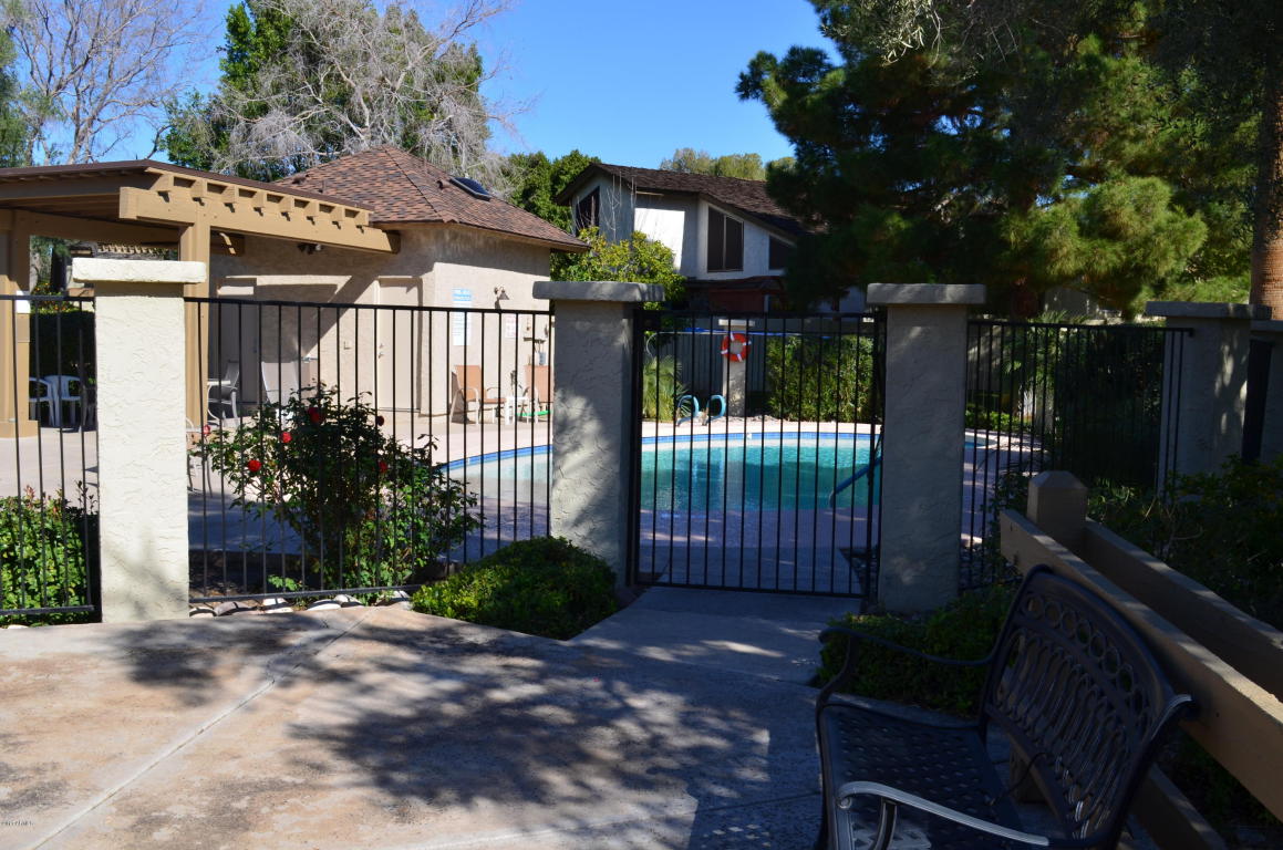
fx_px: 1281
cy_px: 425
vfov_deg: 36.7
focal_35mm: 36
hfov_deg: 53.2
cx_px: 642
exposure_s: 1/125
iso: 125
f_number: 11
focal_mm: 24
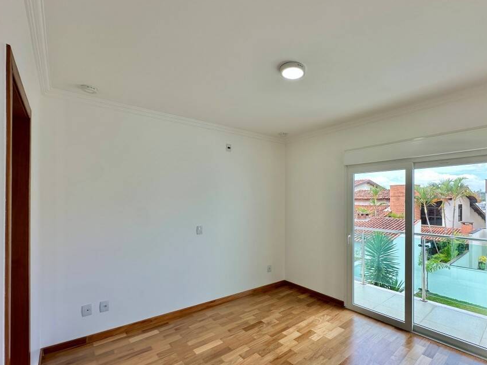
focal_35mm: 17
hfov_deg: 90.0
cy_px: 200
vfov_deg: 74.5
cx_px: 289
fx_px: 239
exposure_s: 1/186
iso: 40
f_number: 2.2
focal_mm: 2.22
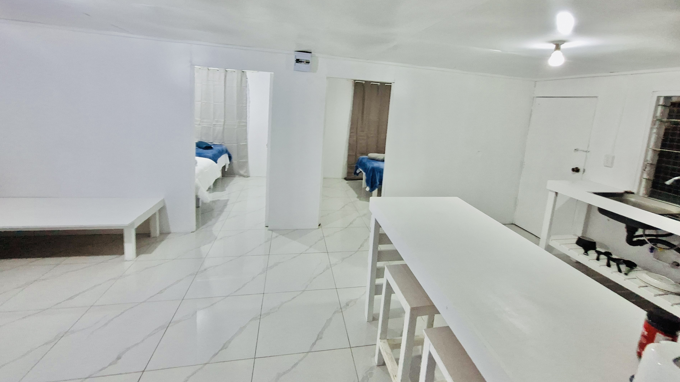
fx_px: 270
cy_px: 147
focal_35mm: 15
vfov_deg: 69.6
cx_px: 351
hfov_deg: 103.0
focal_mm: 1.74
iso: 320
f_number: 2.2
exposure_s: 1/25
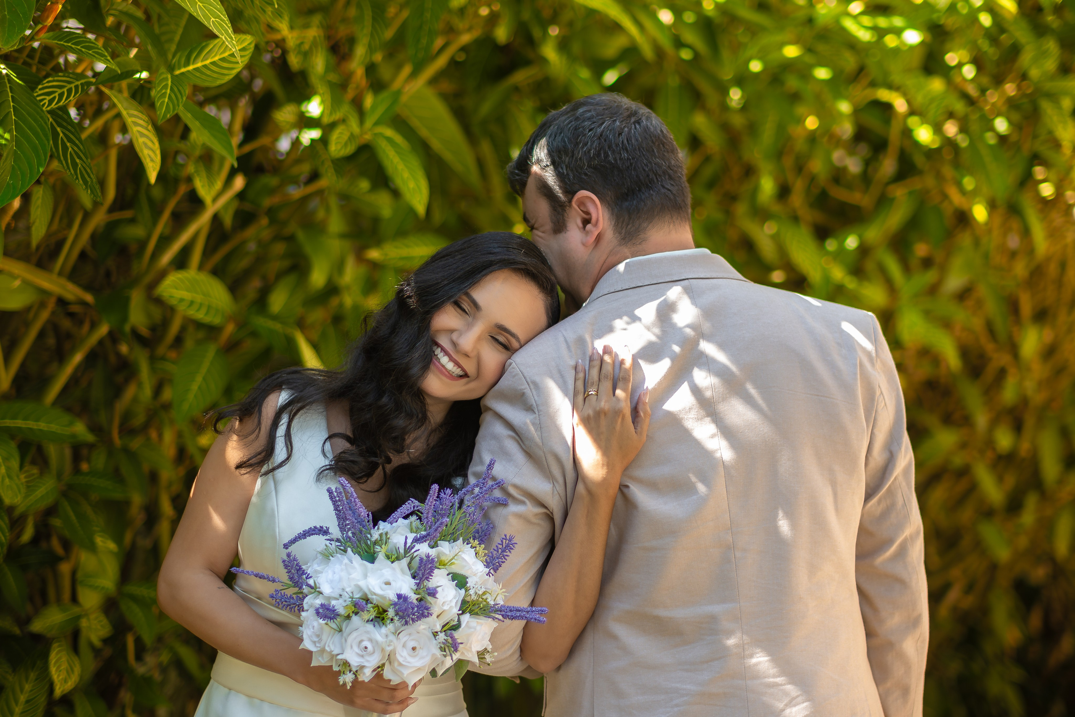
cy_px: 350
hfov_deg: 23.6
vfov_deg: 15.9
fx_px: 2569
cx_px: 550
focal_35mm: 86
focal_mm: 56
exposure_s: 1/250
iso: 100
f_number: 1.4
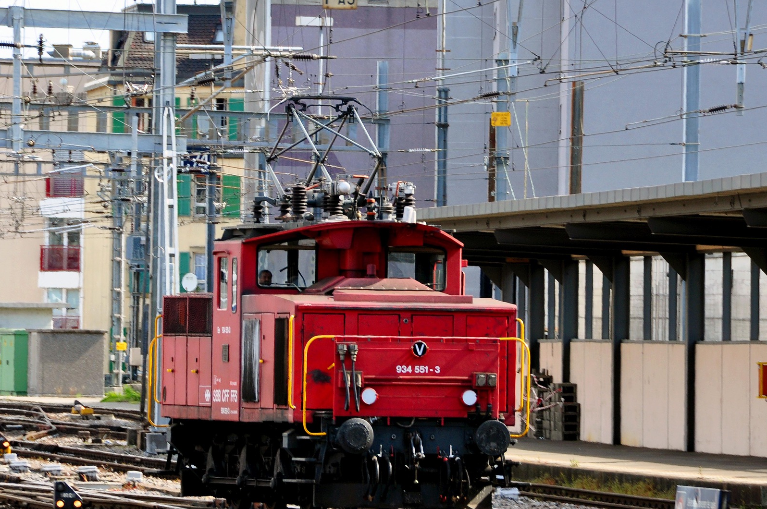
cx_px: 320
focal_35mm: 361
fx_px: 7682
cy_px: 274
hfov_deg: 5.7
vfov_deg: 3.8
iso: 200
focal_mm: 200
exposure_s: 1/125
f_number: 9.5
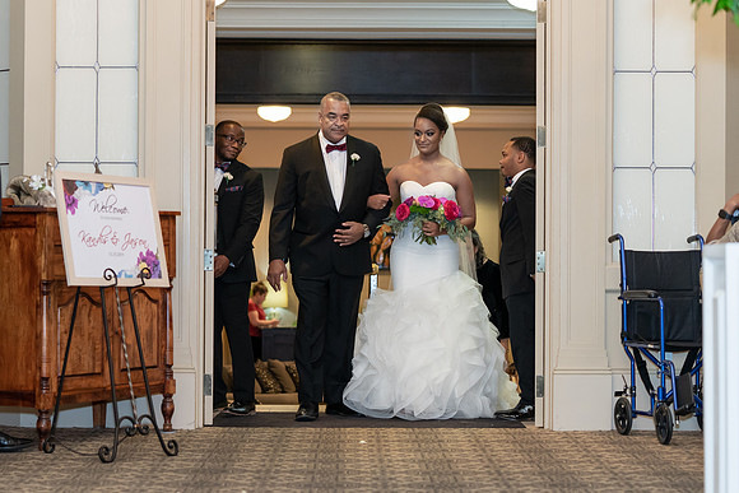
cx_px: 345
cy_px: 258
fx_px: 1818
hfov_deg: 23.0
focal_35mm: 89
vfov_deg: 15.4
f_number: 2.8
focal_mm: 70
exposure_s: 1/250
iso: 2000
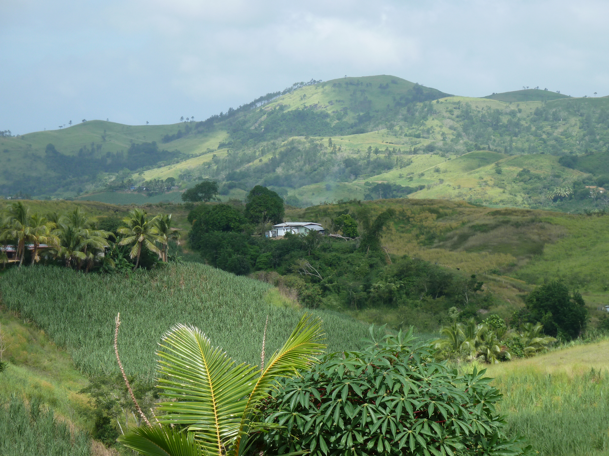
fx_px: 1953
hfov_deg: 17.7
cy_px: 228
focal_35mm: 111
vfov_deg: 13.3
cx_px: 304
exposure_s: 1/400
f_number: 4.4
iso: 80
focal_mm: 18.2
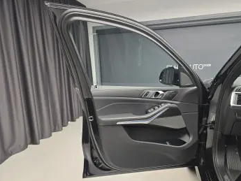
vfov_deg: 56.8
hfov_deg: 71.6
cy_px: 94
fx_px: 167
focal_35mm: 24
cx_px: 124
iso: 250
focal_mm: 6.3
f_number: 1.7
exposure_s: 1/120
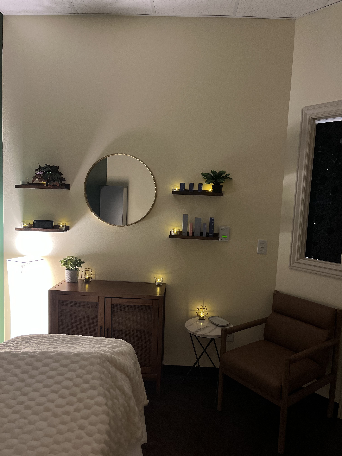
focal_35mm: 26
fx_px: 343
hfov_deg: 53.1
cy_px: 228
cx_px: 171
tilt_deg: -6.3
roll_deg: -1.5
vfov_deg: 67.3
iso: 250
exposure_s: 1/60
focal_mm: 5.1
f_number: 1.6
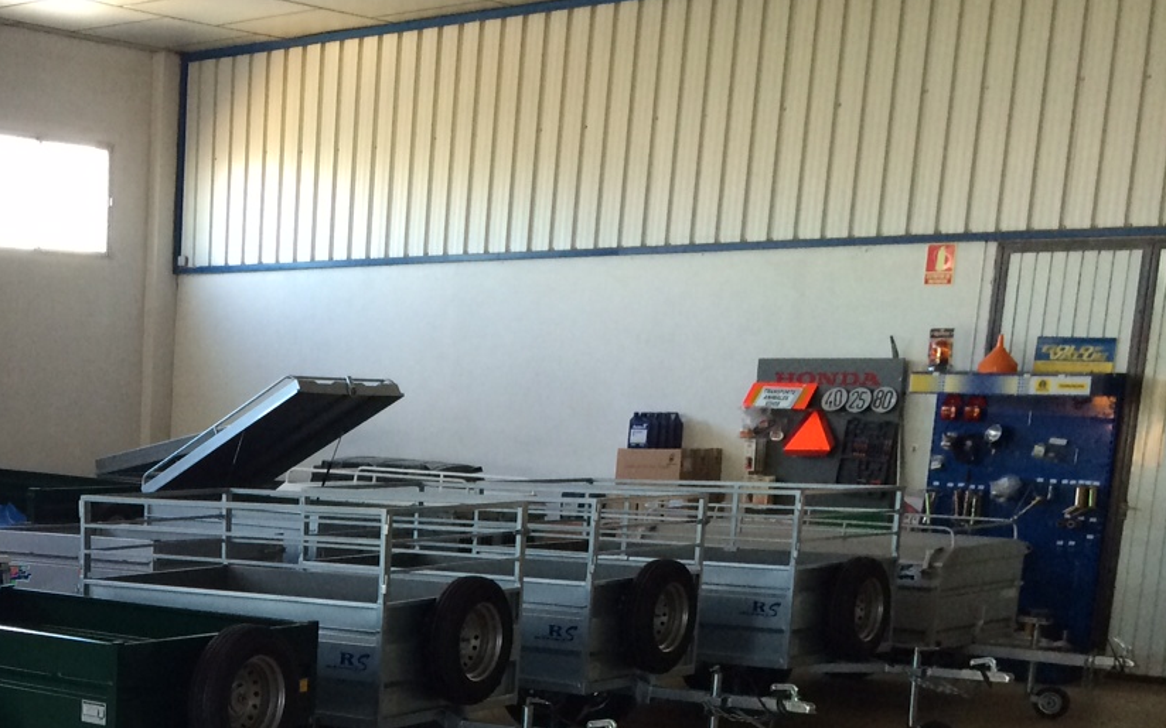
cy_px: 770
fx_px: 2002
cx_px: 16
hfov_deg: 30.3
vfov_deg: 19.9
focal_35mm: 63
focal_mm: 4.12
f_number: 2.2
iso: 64
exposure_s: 1/30
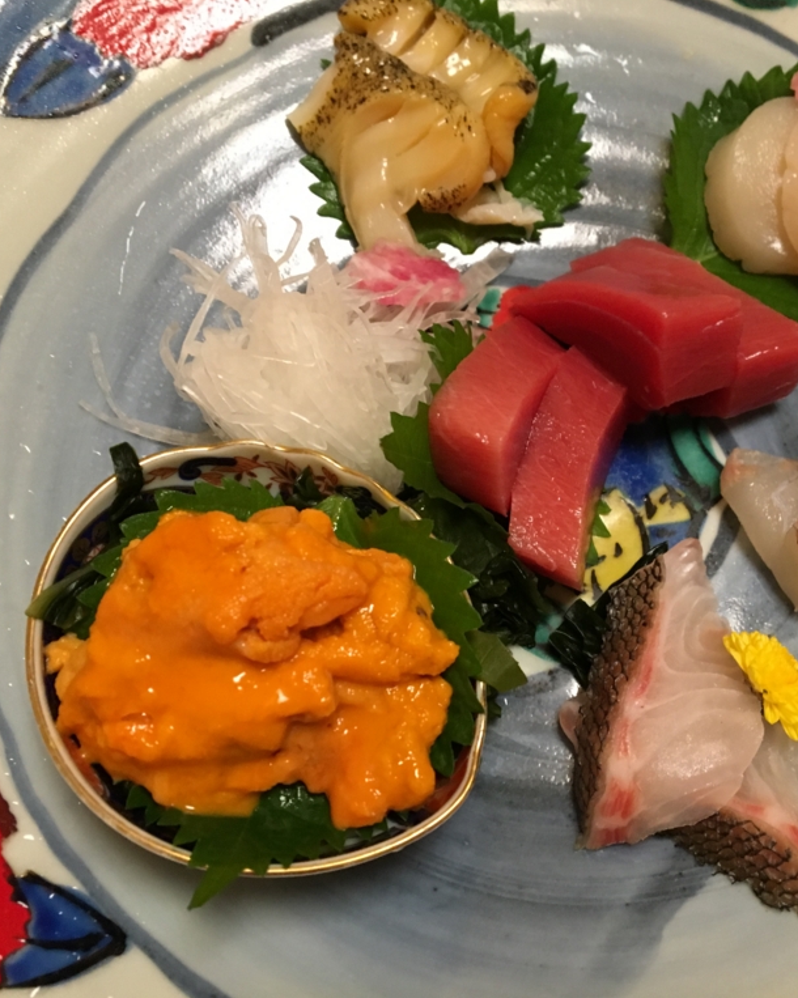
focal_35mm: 38
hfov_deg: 38.6
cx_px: 551
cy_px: 501
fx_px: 1122
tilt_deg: -65.7
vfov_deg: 47.9
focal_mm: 4.15
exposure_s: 1/17
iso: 200
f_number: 2.2
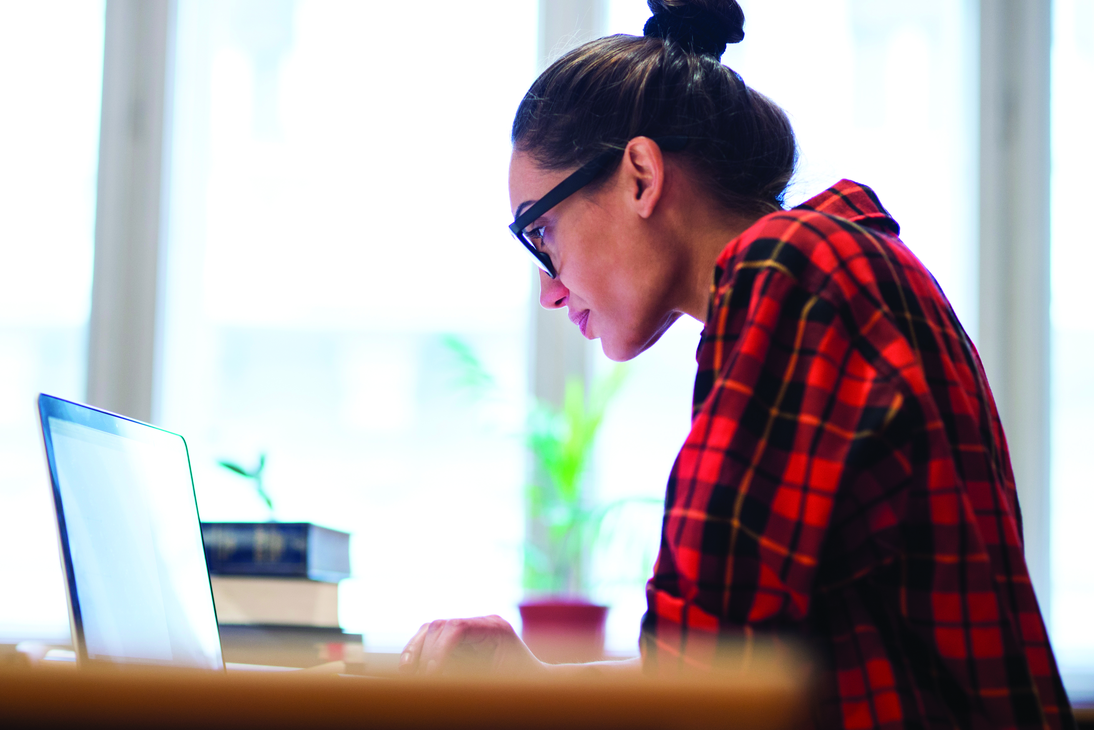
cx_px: 503
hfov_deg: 21.0
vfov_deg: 14.1
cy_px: 372
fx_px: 2949
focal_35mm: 97
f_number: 2.5
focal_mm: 85
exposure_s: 1/160
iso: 500
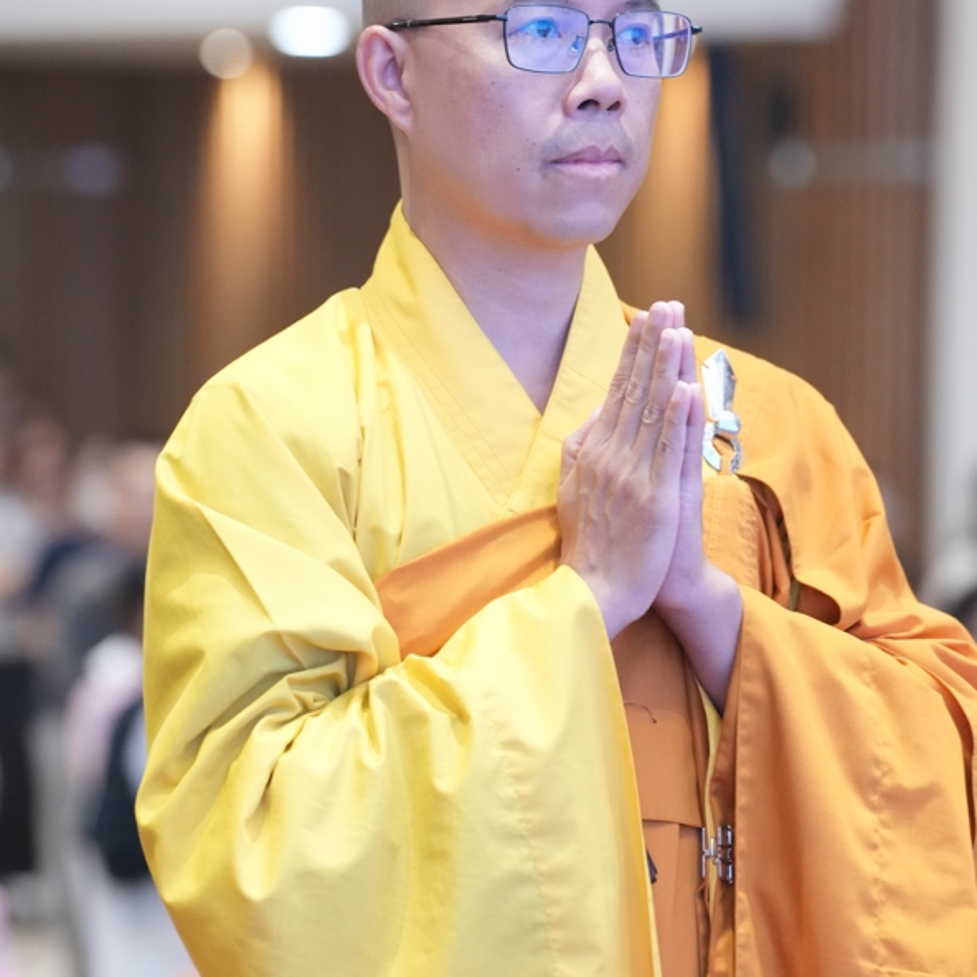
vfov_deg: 9.3
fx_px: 6035
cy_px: 516
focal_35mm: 189
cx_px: 512
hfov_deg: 9.3
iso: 6400
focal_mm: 135
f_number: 4
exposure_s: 1/200
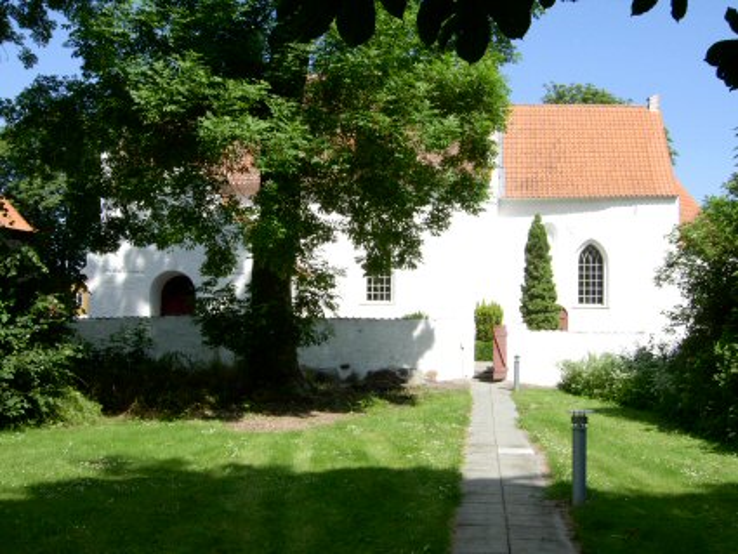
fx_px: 768
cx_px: 369
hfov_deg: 51.3
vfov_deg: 39.7
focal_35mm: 36
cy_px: 277
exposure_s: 1/197
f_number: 5.4
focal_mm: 7.5
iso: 50
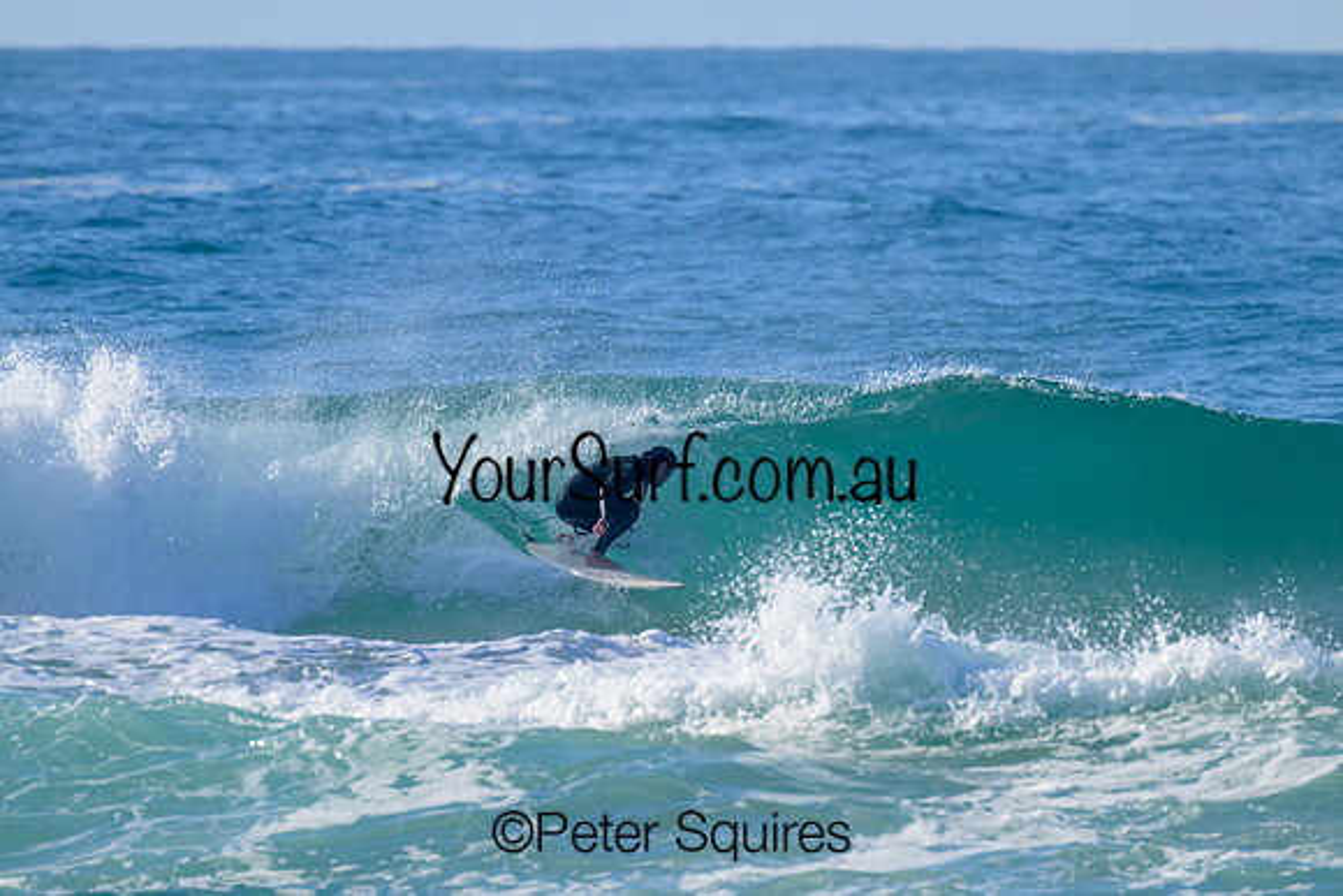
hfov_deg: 2.5
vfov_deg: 1.7
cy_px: 448
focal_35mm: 824
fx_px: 30748
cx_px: 672
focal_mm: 800
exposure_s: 1/2000
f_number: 11
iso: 1000
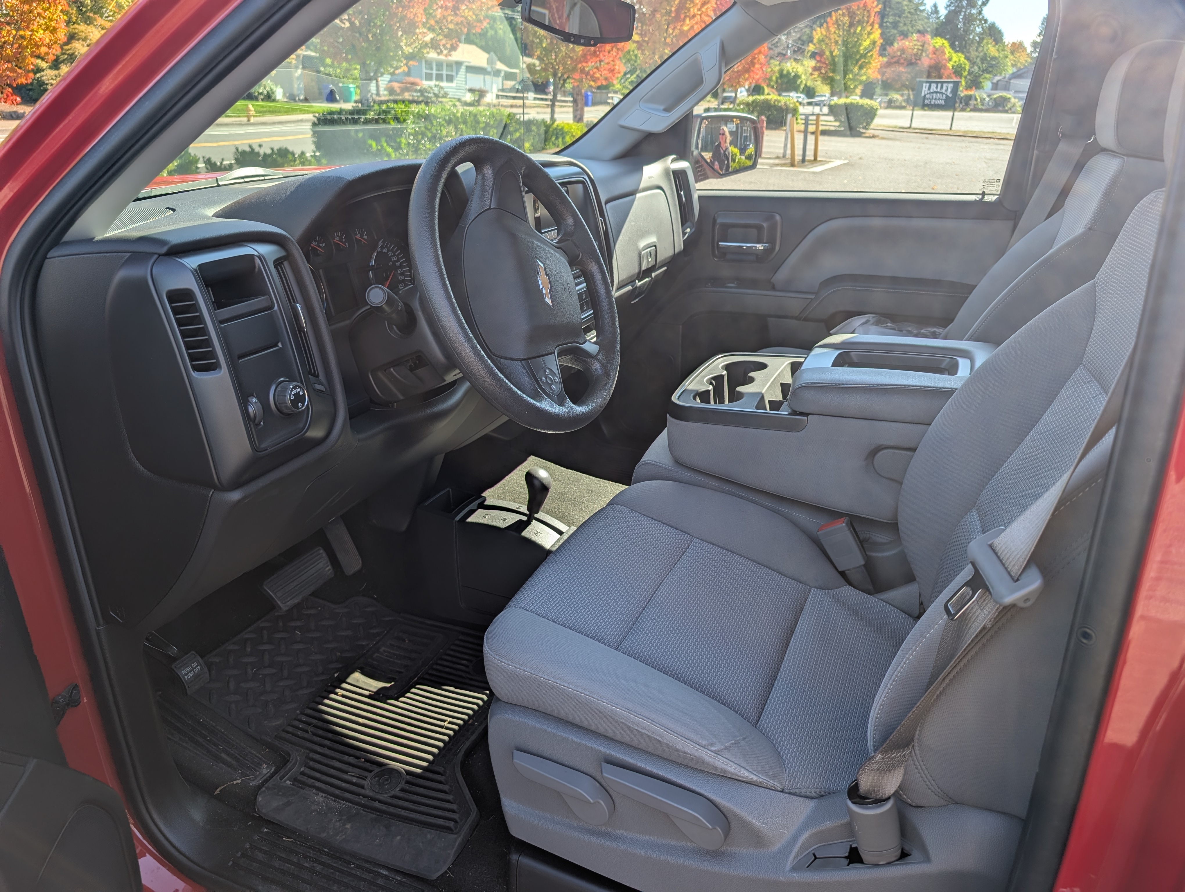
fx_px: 823
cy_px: 446
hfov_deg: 71.5
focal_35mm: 24
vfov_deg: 56.9
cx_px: 592
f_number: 1.68
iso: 19
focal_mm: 6.9
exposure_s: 1/261
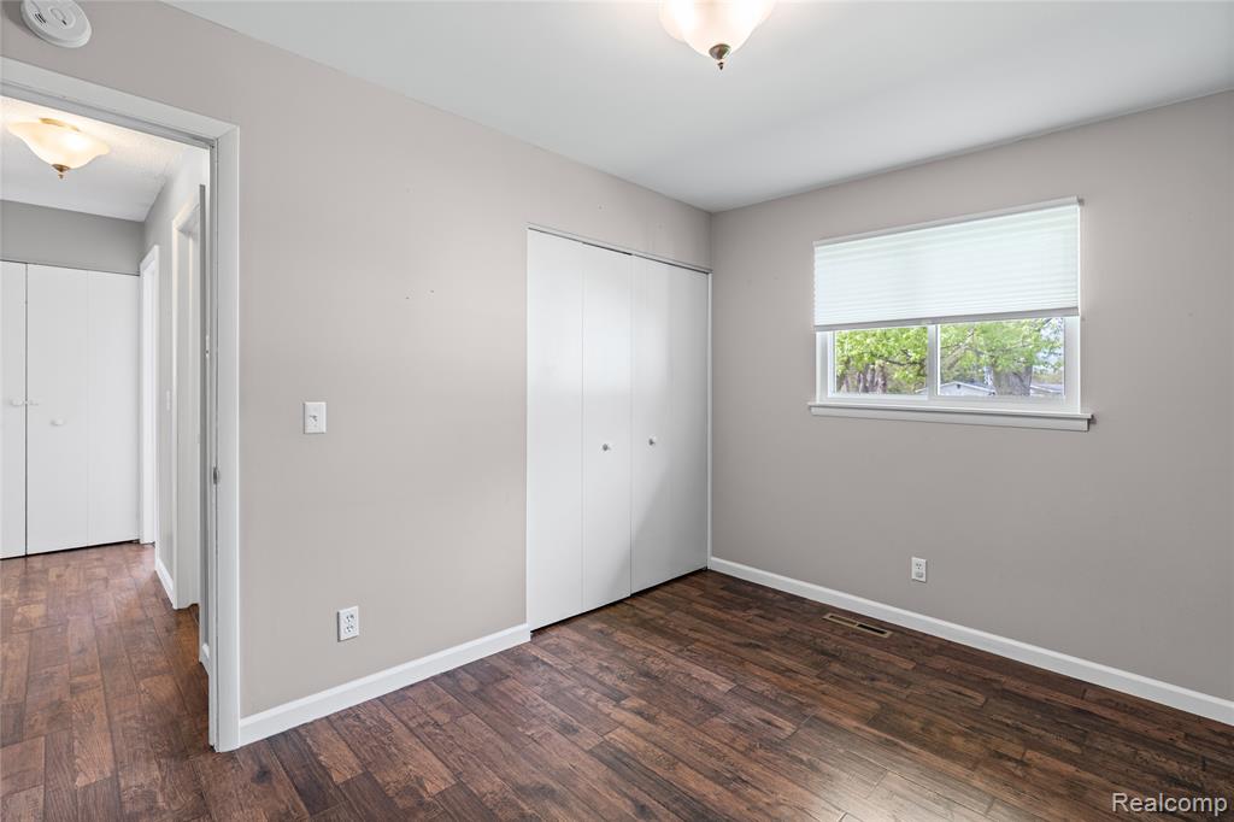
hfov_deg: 96.8
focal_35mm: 16
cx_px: 617
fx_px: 548
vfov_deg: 73.7
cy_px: 411
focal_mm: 16
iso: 500
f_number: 3.2
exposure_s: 1/30
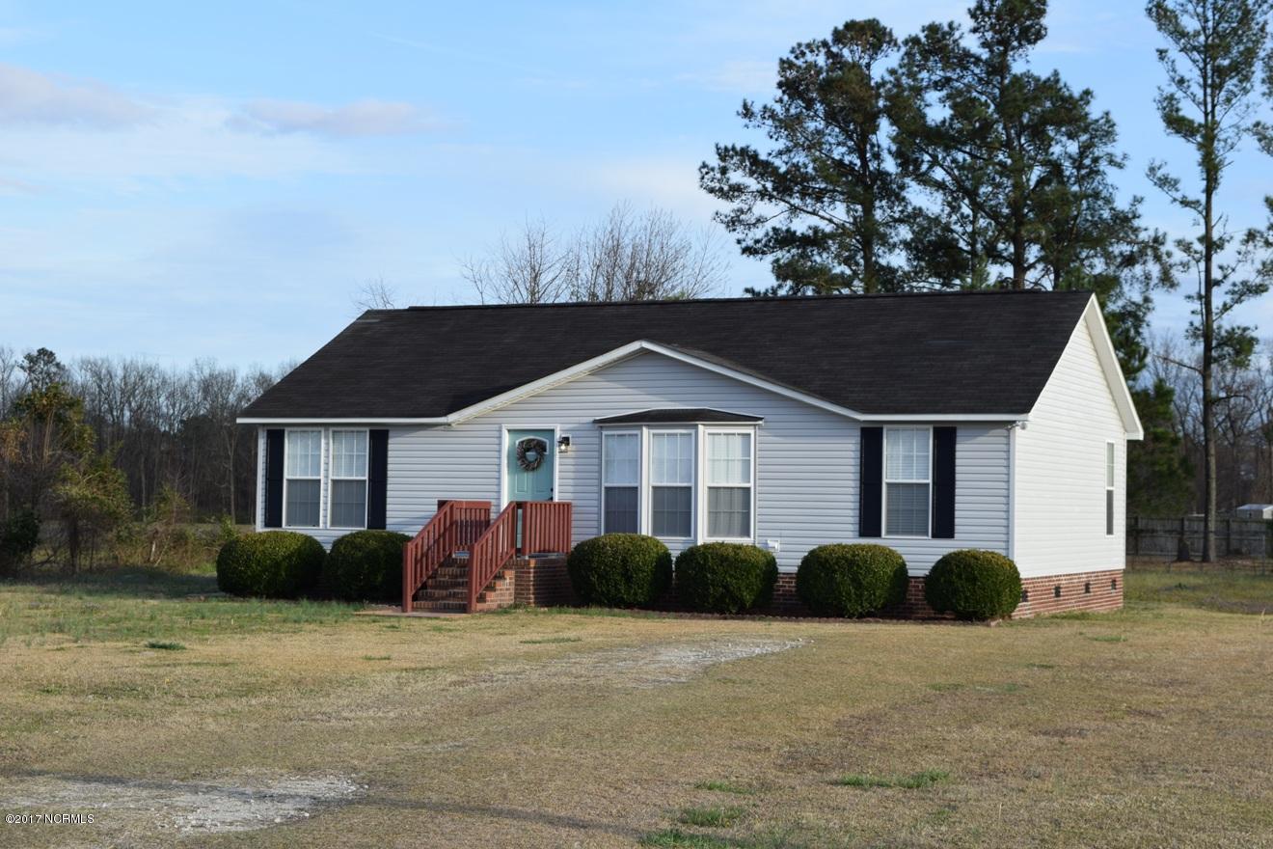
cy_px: 424
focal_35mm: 63
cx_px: 636
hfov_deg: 31.9
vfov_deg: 21.6
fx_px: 2228
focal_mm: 42
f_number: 8
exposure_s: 1/250
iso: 200
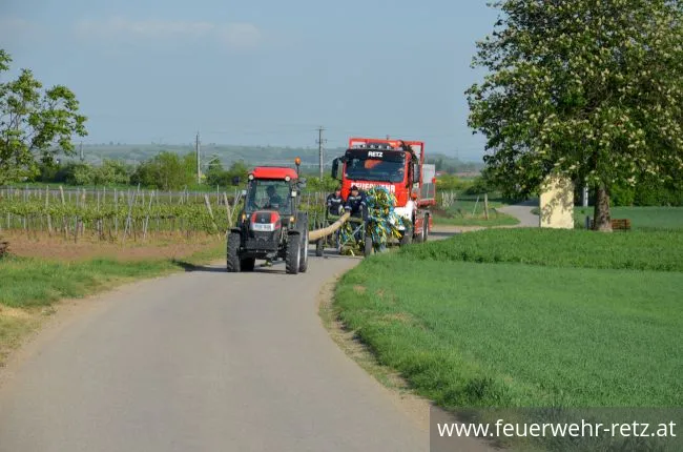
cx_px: 342
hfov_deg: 13.1
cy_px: 226
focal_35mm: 158
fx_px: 2981
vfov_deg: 8.7
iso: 100
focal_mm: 105
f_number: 9
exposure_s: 1/320
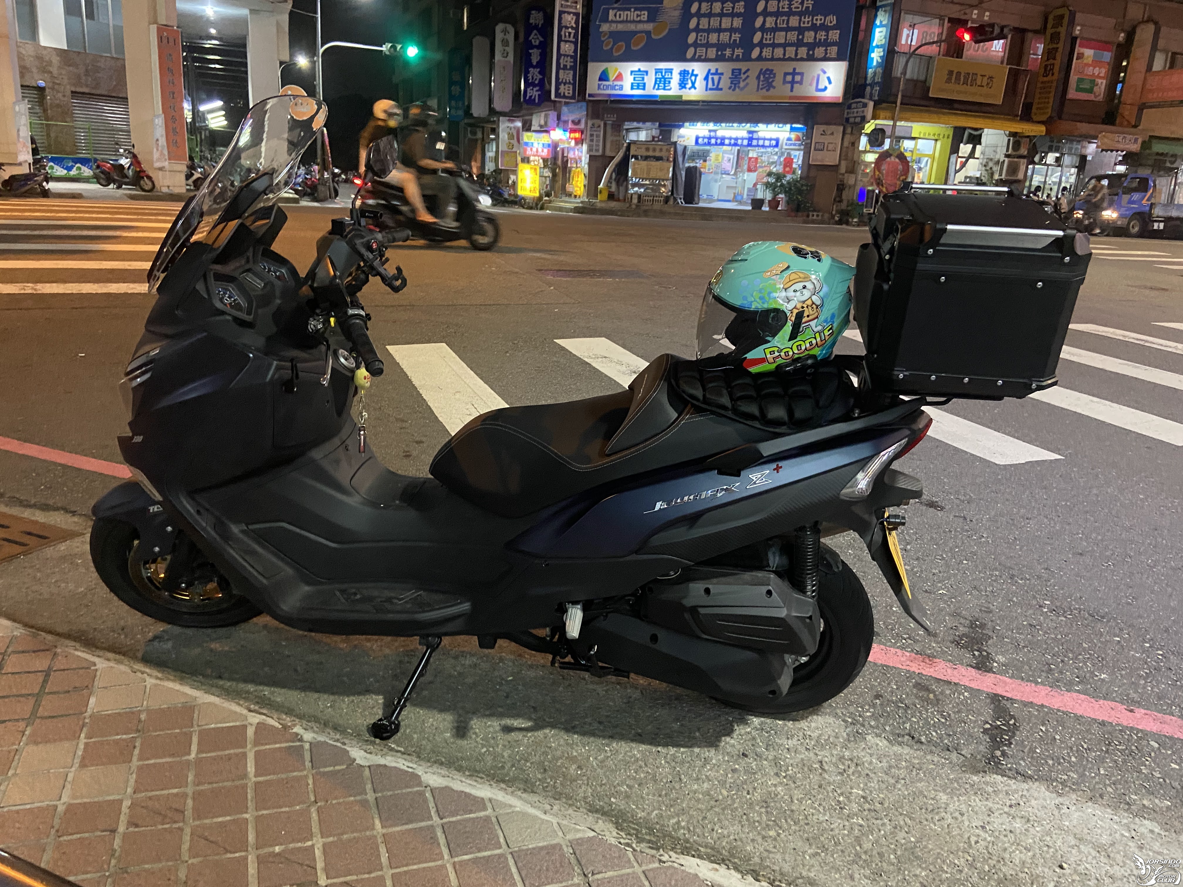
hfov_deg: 67.3
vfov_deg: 53.1
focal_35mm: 26
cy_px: 444
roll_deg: -3.7
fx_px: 889
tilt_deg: -18.0
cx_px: 592
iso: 800
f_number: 1.8
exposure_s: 1/30
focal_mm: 4.25
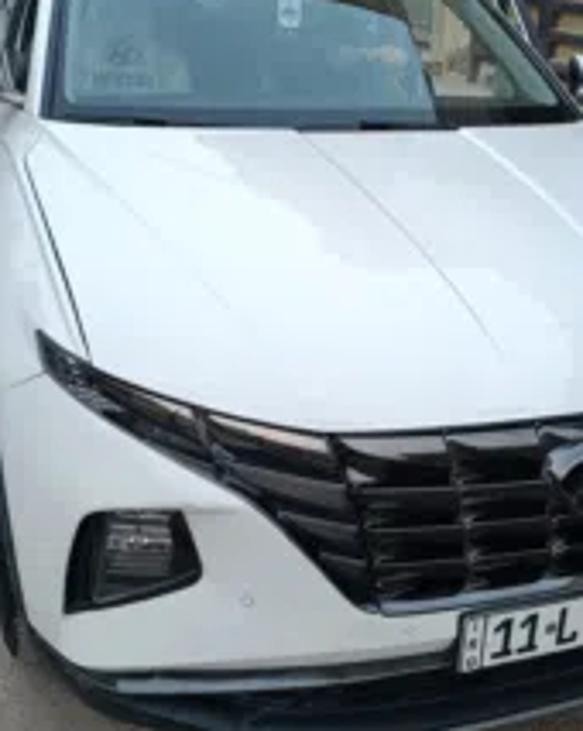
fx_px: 950
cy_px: 281
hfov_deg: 34.0
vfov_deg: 41.8
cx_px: 360
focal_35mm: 44
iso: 493
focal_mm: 6.14
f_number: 1.65
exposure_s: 1/100
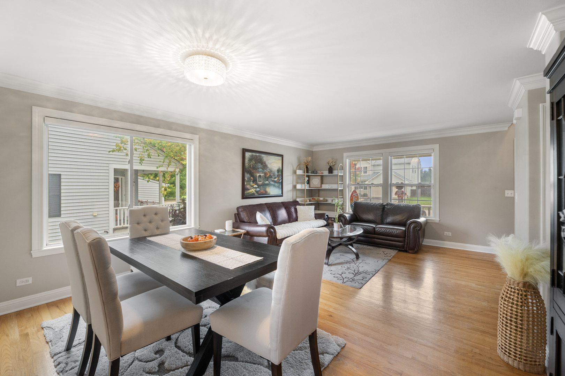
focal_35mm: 14
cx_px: 282
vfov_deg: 81.2
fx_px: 220
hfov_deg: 104.3
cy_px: 188
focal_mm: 14
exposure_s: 1/200
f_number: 9
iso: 1000
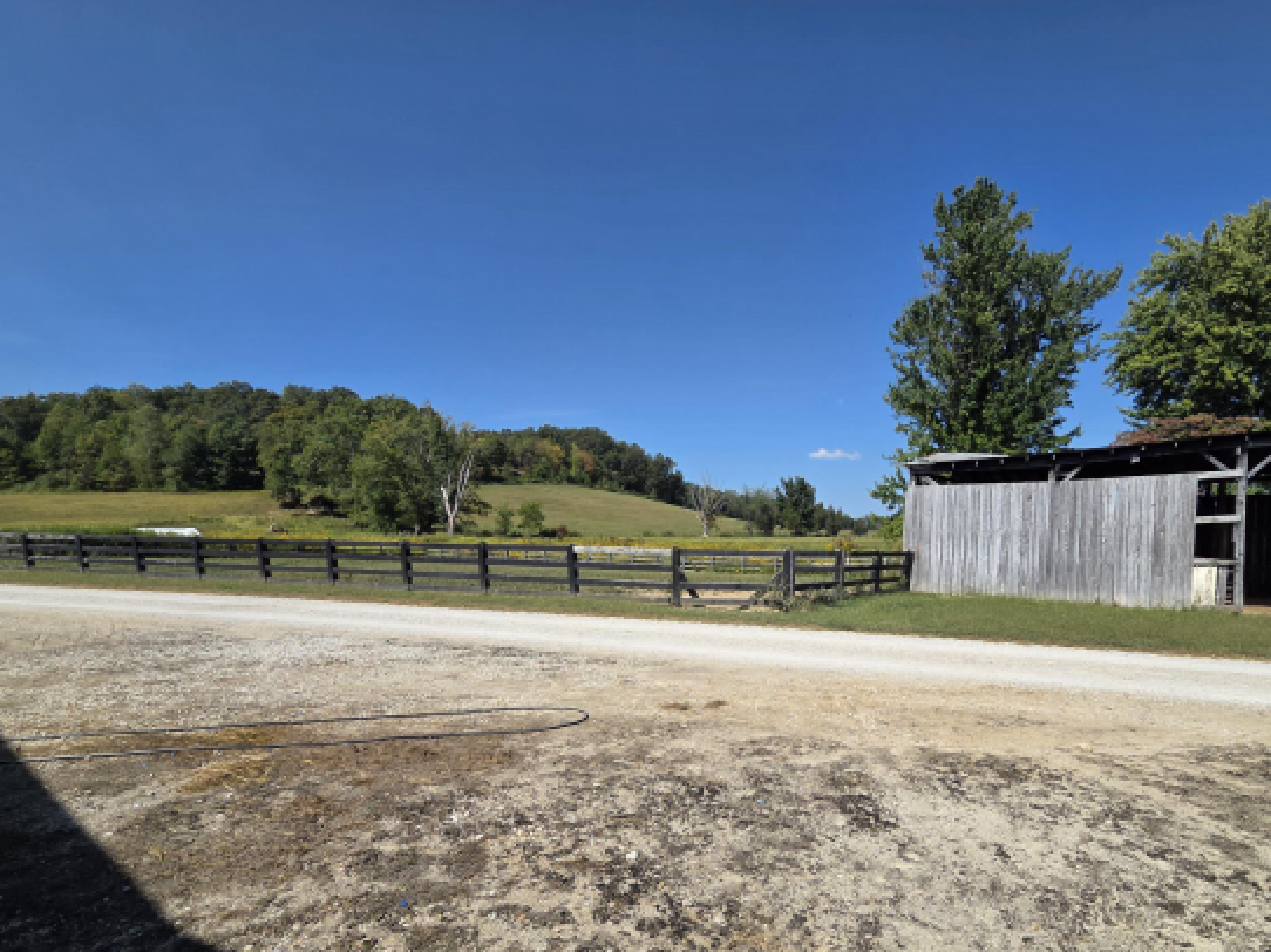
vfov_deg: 77.3
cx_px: 677
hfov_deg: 94.4
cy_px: 565
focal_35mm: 16
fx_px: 587
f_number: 2.2
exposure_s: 1/2913
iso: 50
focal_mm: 2.2
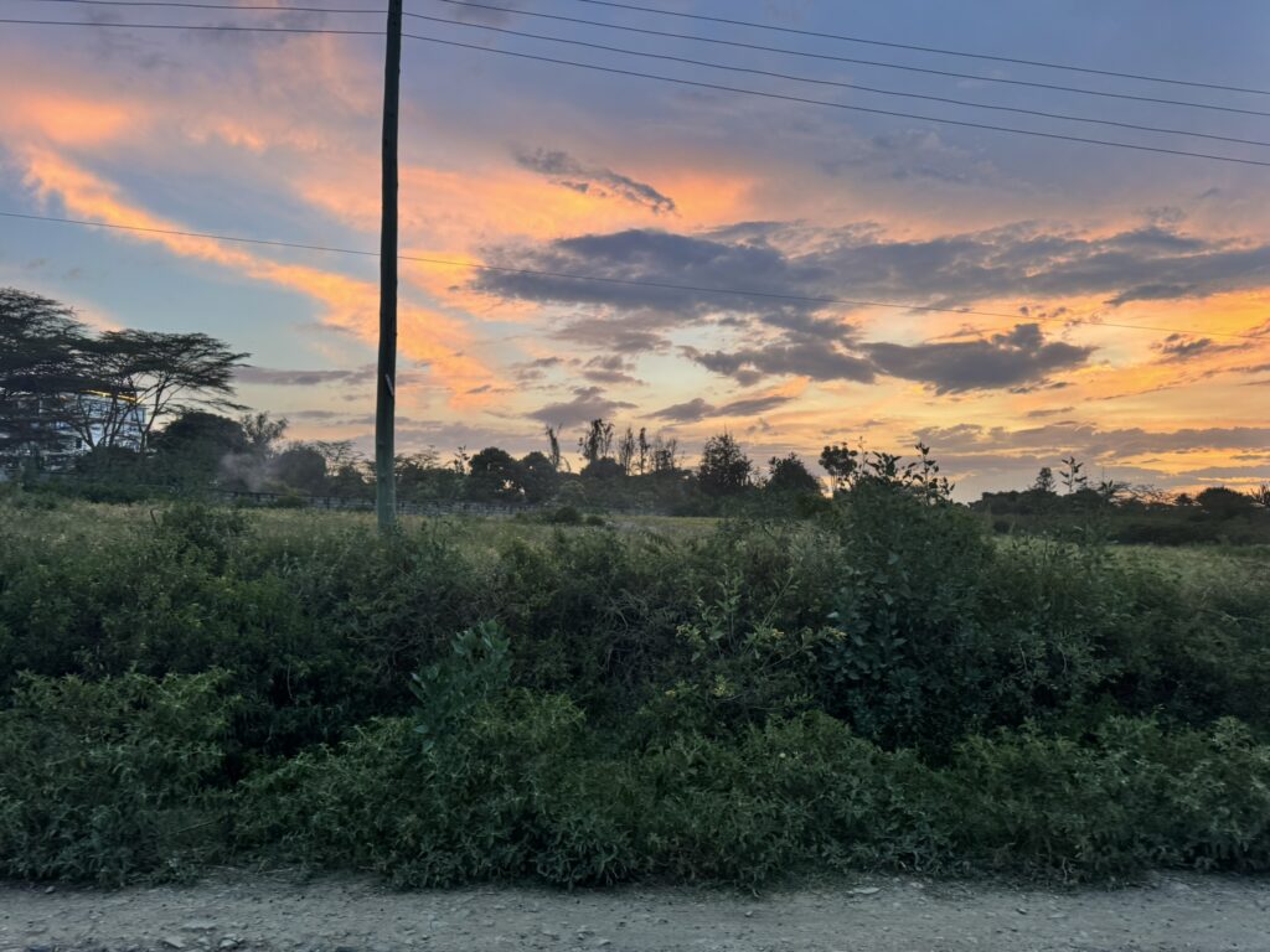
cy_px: 476
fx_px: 881
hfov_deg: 71.6
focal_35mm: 24
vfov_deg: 56.8
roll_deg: -0.5
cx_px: 635
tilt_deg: +2.9
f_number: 1.78
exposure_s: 1/121
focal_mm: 6.76
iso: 200
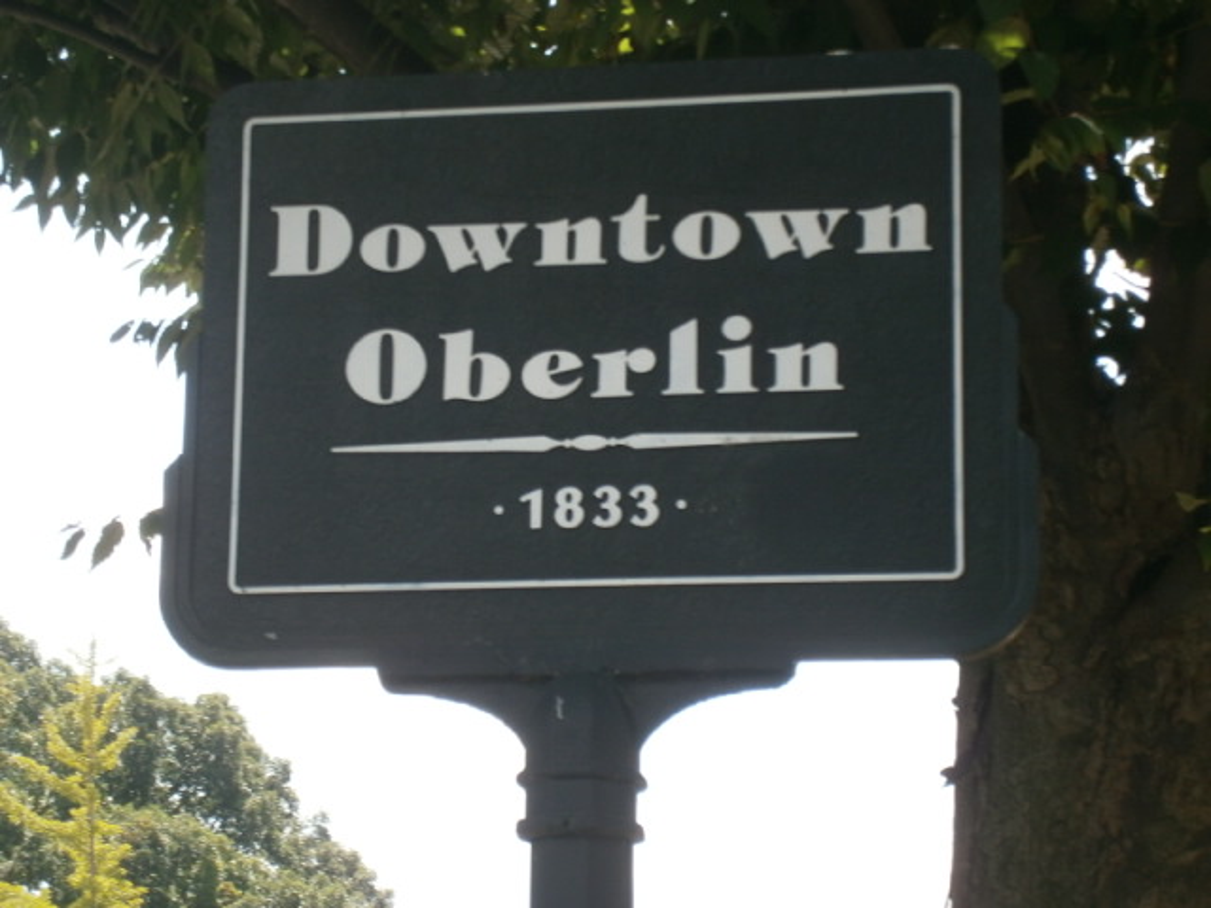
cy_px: 454
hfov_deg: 19.4
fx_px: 3533
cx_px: 606
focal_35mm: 101
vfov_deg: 14.6
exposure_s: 1/125
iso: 80
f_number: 5.4
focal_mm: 17.8
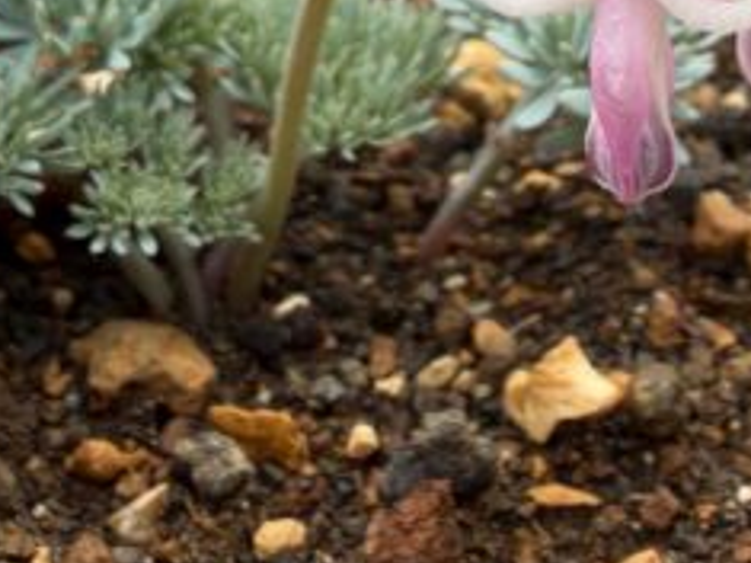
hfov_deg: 22.5
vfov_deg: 15.6
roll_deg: +5.8
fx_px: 1843
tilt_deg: -13.3
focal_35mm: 85
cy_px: -342
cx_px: 674
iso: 25
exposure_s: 1/777
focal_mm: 2.22
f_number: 2.2
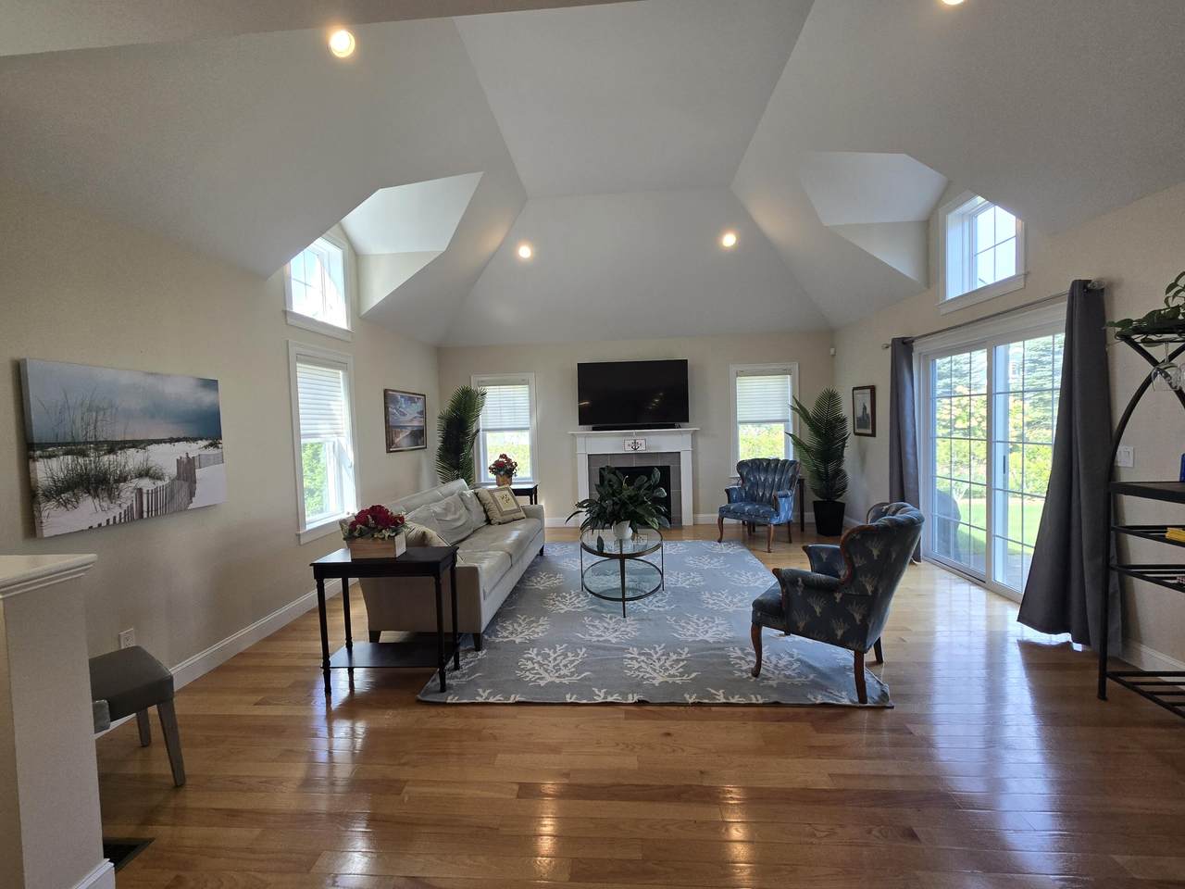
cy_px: 444
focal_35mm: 13
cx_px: 592
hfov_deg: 106.2
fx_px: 445
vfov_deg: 89.9
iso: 100
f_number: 2.2
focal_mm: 2.2
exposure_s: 1/120
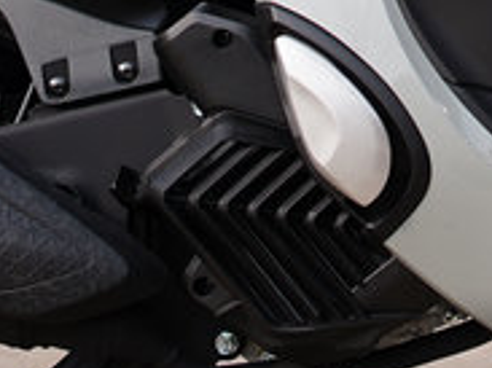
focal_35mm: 269
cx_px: 723
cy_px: -160
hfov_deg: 7.3
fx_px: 3821
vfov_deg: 5.5
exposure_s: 1/4000
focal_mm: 50
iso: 200
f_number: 1.8
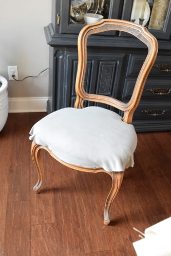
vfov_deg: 55.1
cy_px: 128
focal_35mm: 34
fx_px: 246
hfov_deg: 38.3
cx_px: 86
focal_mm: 23
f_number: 7.1
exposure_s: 1/25
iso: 3200
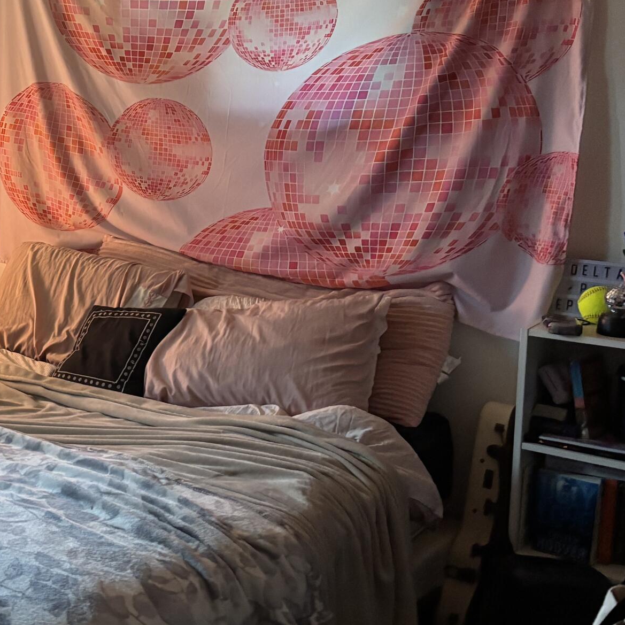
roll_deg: +2.1
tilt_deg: -7.8
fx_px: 1205
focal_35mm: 59
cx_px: -171
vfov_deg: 28.9
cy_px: 214
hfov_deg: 25.4
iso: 500
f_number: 1.6
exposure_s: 1/40
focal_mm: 5.96
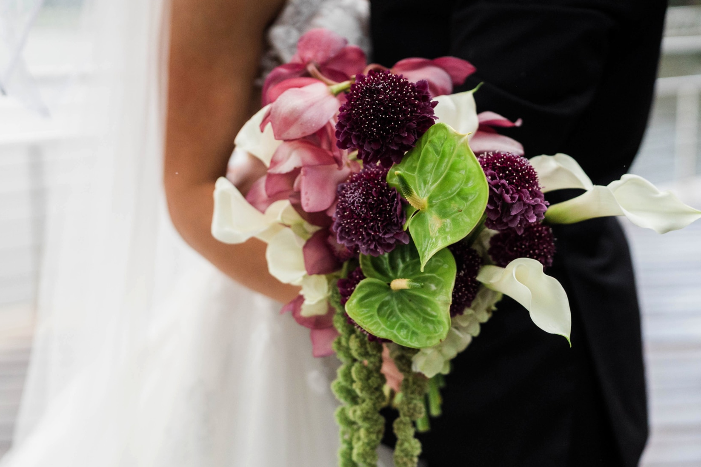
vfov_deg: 26.4
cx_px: 342
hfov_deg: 38.9
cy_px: 181
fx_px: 993
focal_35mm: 51
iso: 640
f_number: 2
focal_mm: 35
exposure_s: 1/4000
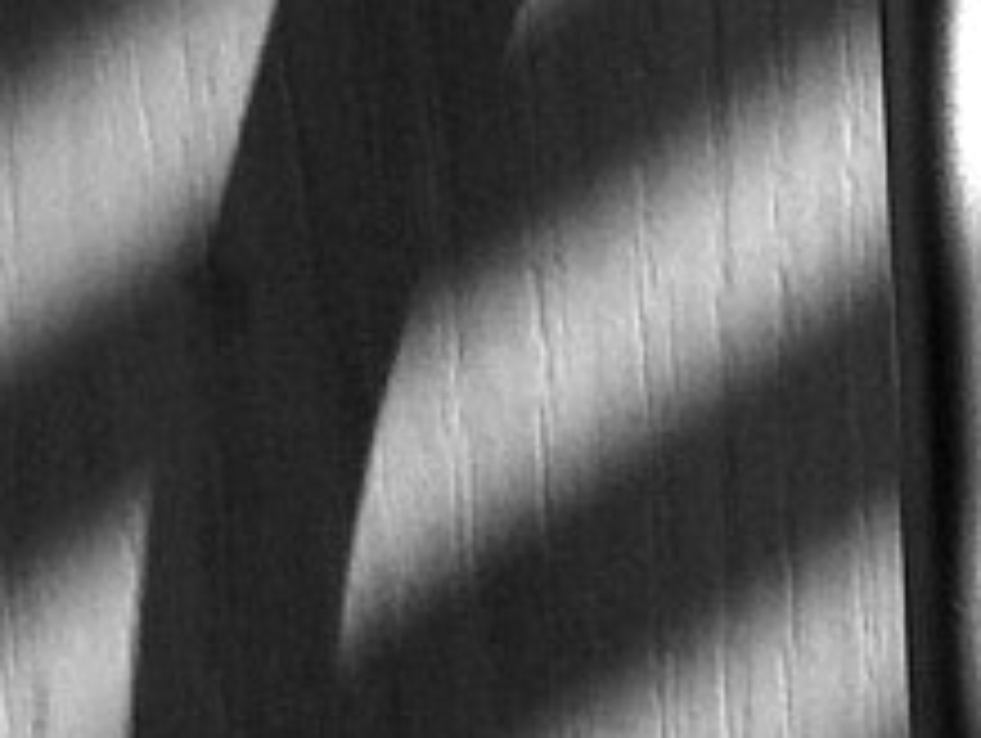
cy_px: 716
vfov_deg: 6.1
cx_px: 3096
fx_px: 6866
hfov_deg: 7.2
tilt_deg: -11.7
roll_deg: -0.4
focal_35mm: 242
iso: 50
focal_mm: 4.12
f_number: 2.4
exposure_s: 1/1004
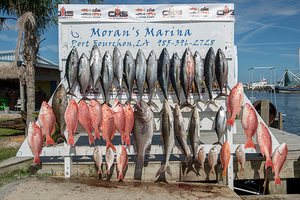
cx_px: 150
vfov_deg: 37.8
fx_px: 291
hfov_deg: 54.5
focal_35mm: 35
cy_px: 100
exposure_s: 1/200
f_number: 9
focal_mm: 35
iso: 50
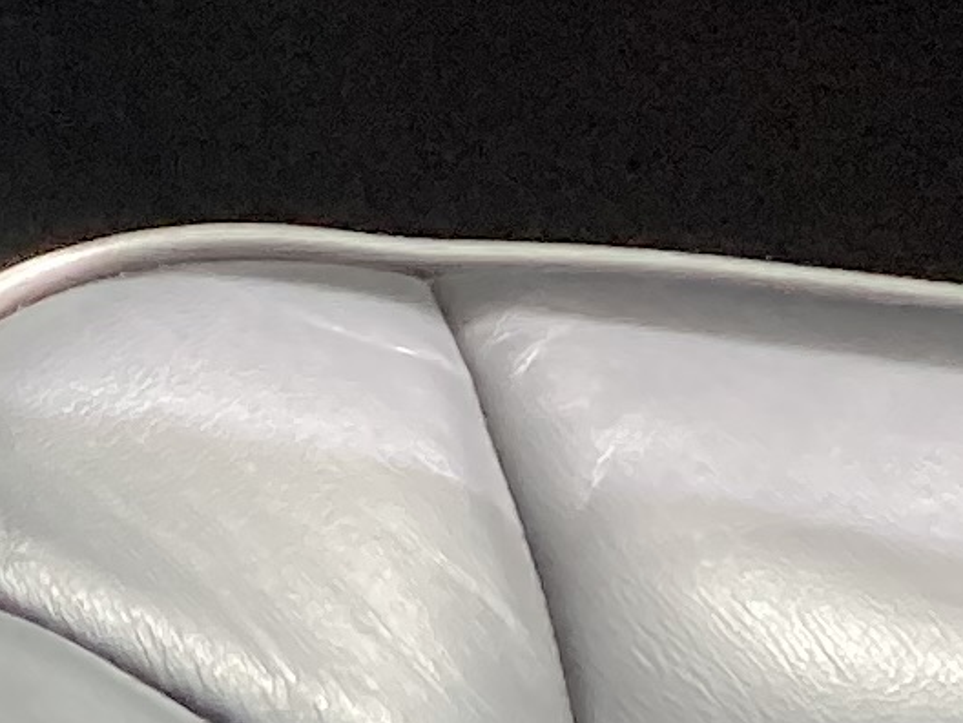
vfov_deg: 6.2
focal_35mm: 214
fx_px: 5953
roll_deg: -1.0
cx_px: -1667
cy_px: -1641
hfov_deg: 8.2
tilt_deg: -22.4
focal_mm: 3.99
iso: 80
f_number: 1.8
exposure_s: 1/121
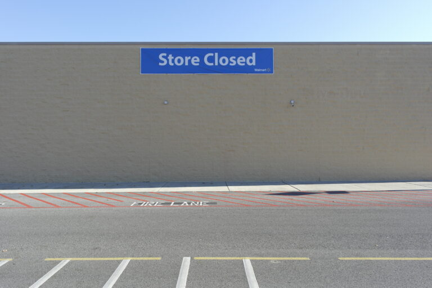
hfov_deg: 61.9
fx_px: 360
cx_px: 216
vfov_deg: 43.6
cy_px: 144
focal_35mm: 30
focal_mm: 20
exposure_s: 1/200
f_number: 5.6
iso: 100
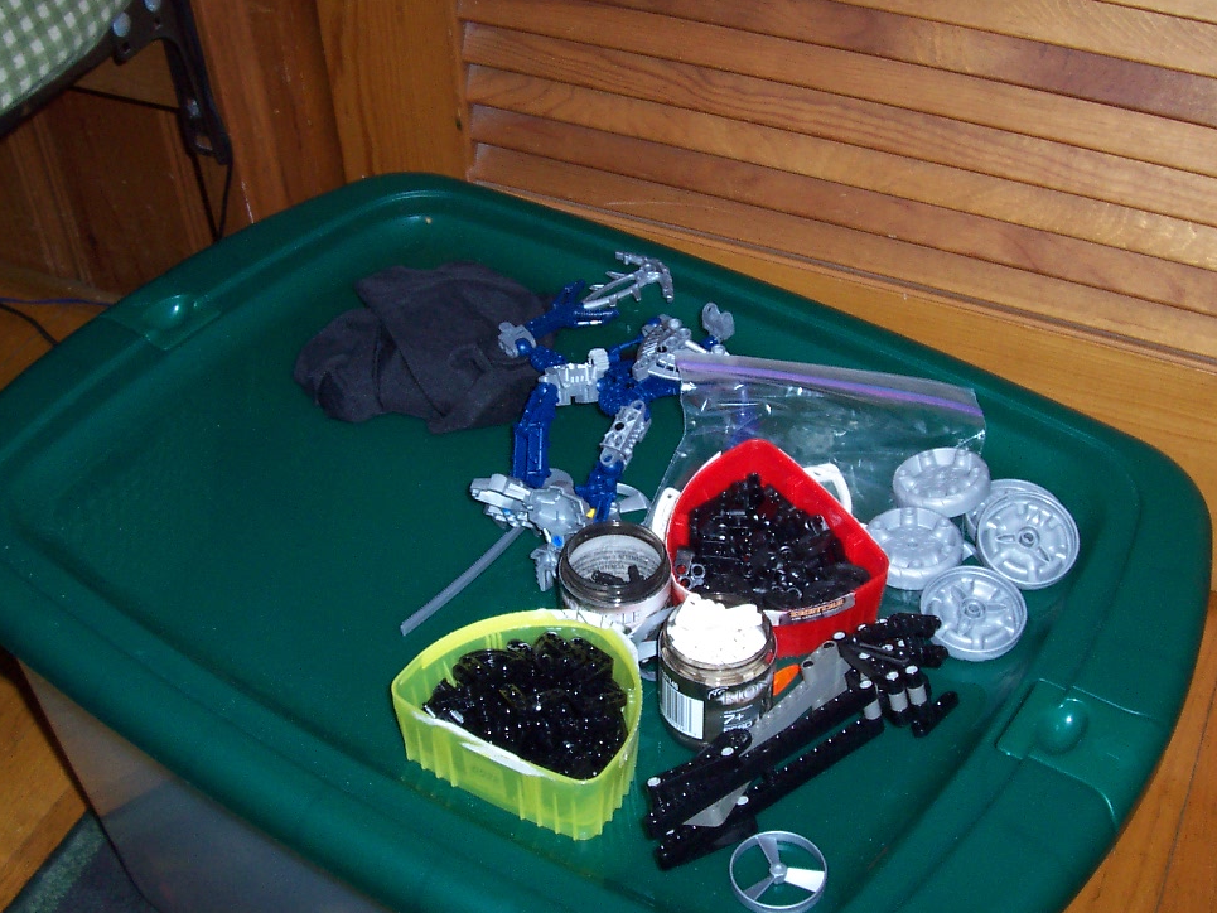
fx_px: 1617
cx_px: 665
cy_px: 502
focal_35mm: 46
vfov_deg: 31.5
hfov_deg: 41.2
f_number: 2.8
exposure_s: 1/60
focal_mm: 5.6
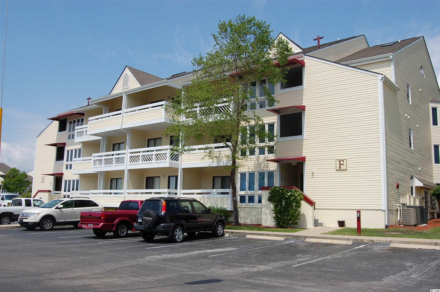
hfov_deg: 57.3
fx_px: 403
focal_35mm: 33
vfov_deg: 39.8
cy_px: 146
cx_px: 220
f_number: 10
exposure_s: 1/400
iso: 200
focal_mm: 22
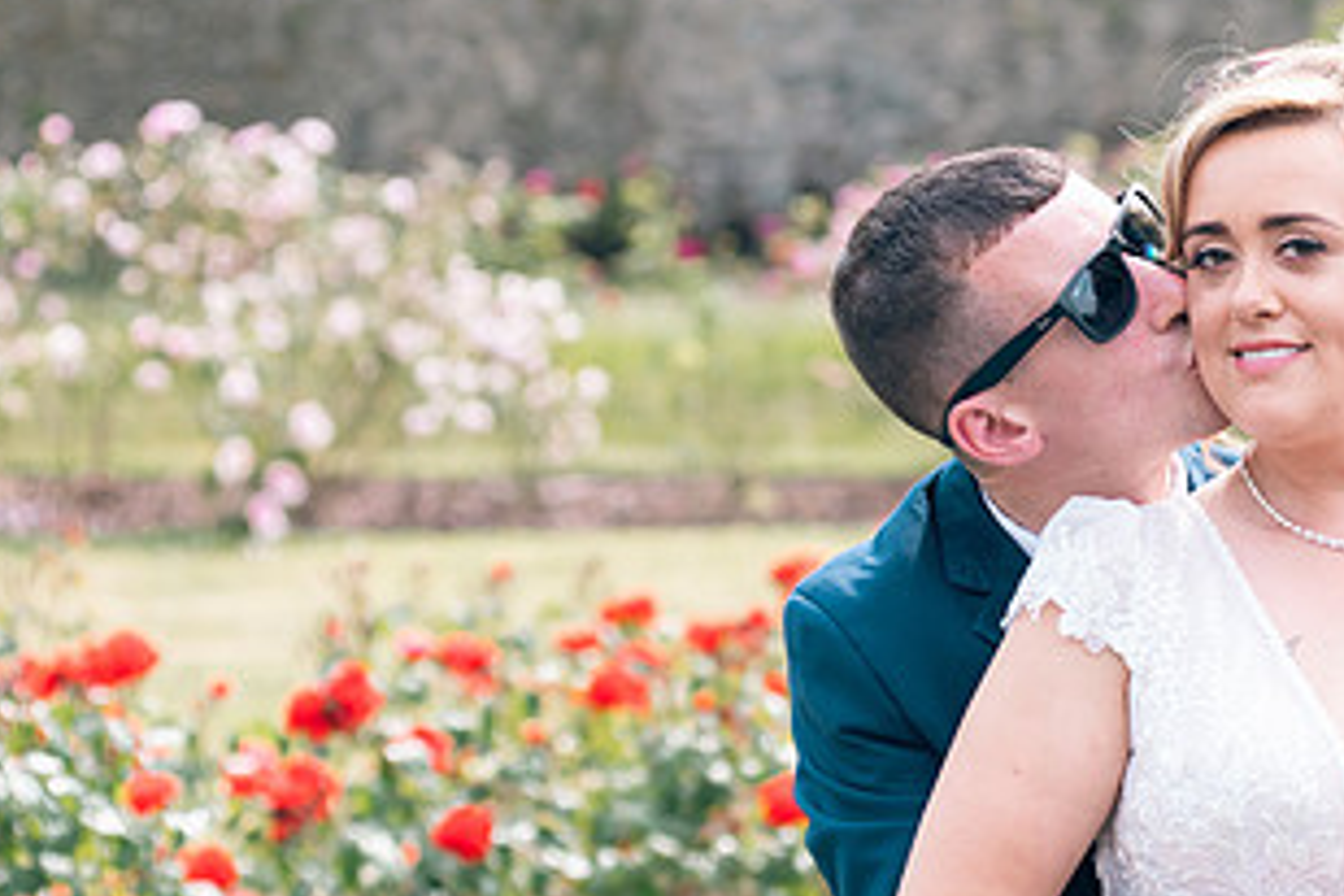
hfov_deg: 13.7
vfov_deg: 9.1
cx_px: 953
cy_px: 602
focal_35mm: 150
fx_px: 5600
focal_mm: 80
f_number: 3.5
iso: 80
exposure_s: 1/250
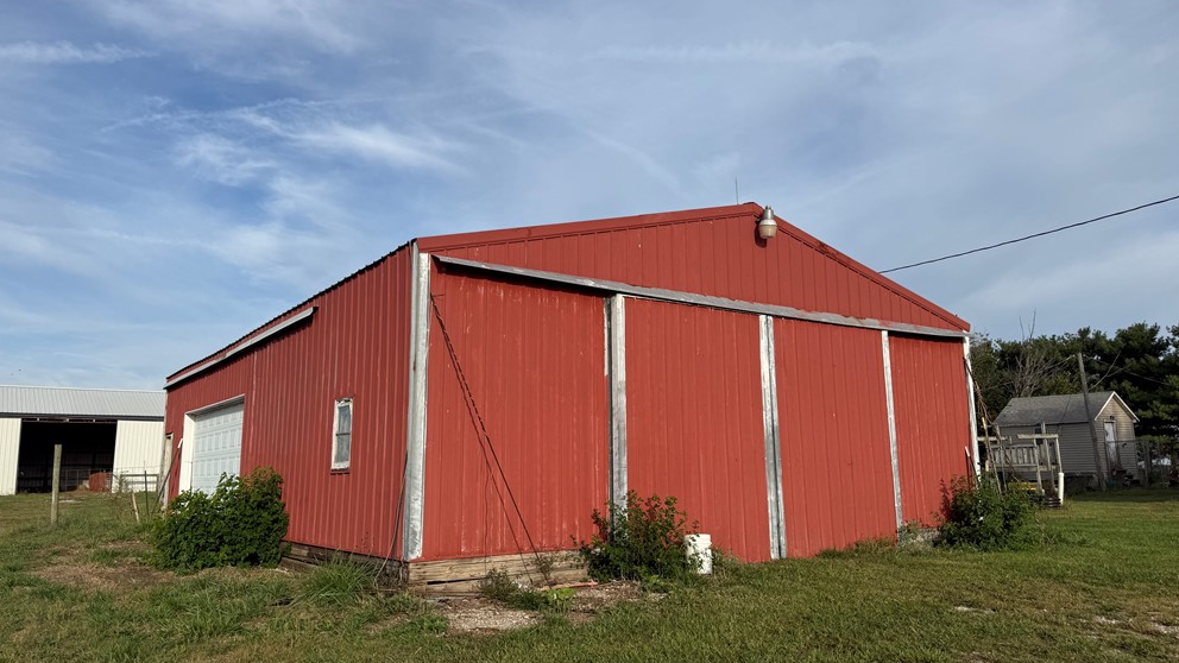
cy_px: 316
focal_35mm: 27
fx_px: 844
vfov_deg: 42.9
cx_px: 580
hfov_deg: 69.9
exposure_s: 1/4673
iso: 80
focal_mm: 6.76
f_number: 1.78
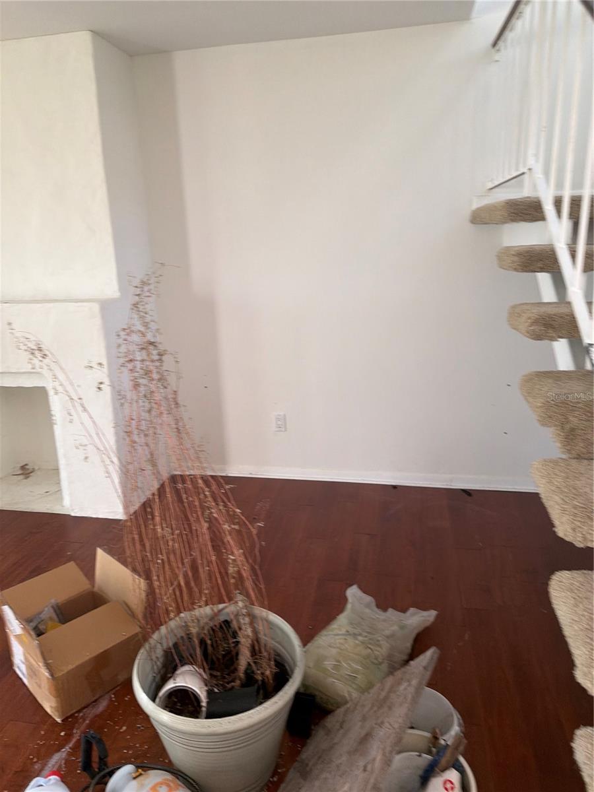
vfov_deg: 71.6
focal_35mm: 24
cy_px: 396
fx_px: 549
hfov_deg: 56.8
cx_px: 297
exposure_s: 1/125
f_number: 1.78
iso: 250
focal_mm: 6.76
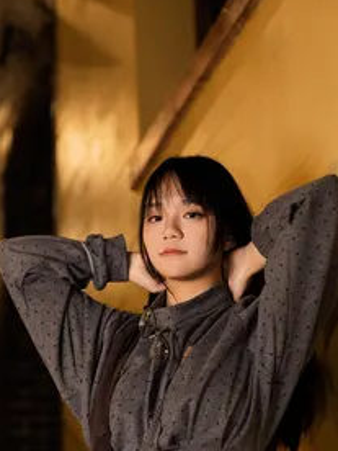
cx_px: 105
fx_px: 1133
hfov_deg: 16.9
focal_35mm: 87
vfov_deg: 22.2
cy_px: 353
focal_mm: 50
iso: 400
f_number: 2
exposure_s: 1/80
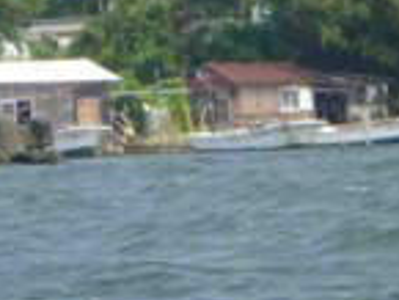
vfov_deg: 3.7
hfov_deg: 5.0
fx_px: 4591
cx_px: 193
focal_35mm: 398
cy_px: 80
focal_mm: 22.8
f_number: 5.9
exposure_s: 1/500
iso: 200
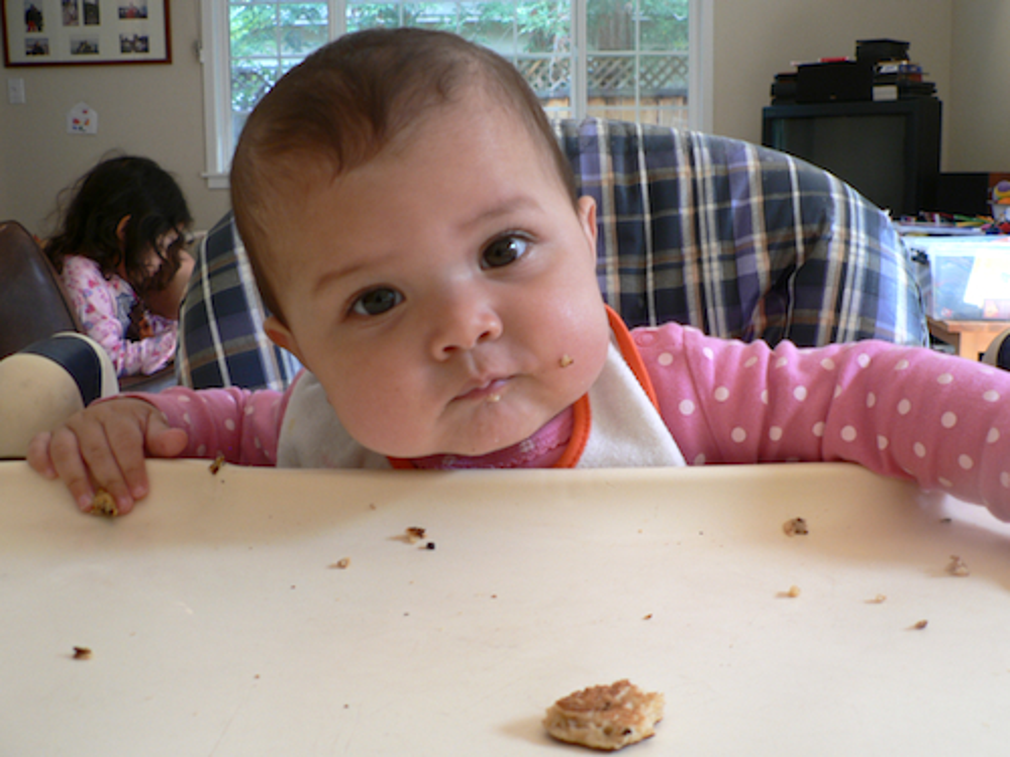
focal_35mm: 36
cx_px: 505
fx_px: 1050
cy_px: 378
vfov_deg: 39.7
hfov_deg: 51.4
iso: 80
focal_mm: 6
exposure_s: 1/30
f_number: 2.8
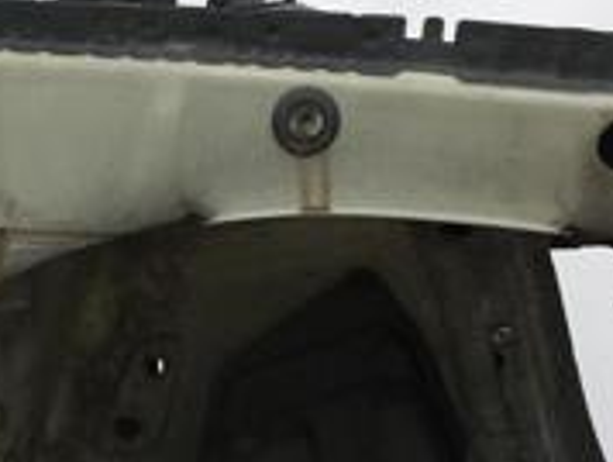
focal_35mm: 104
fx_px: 1844
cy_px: 576
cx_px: 86
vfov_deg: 13.8
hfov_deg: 18.6
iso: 25
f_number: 2.2
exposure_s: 1/150
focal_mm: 4.15
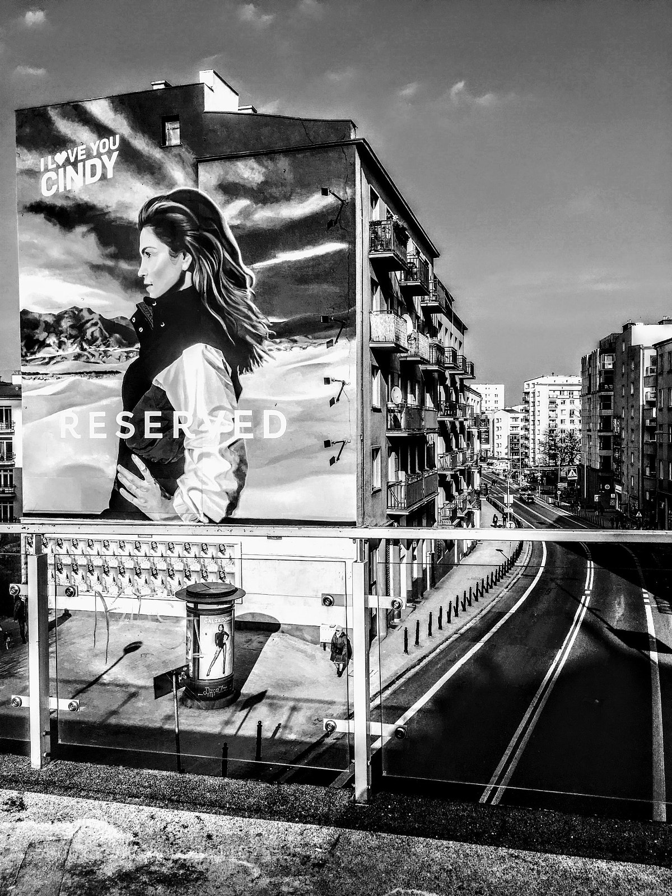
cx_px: 336
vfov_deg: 61.7
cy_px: 448
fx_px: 751
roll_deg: +1.2
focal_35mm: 29
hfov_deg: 48.2
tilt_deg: -2.2
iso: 25
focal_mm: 4.15
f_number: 2.2
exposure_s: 1/1399
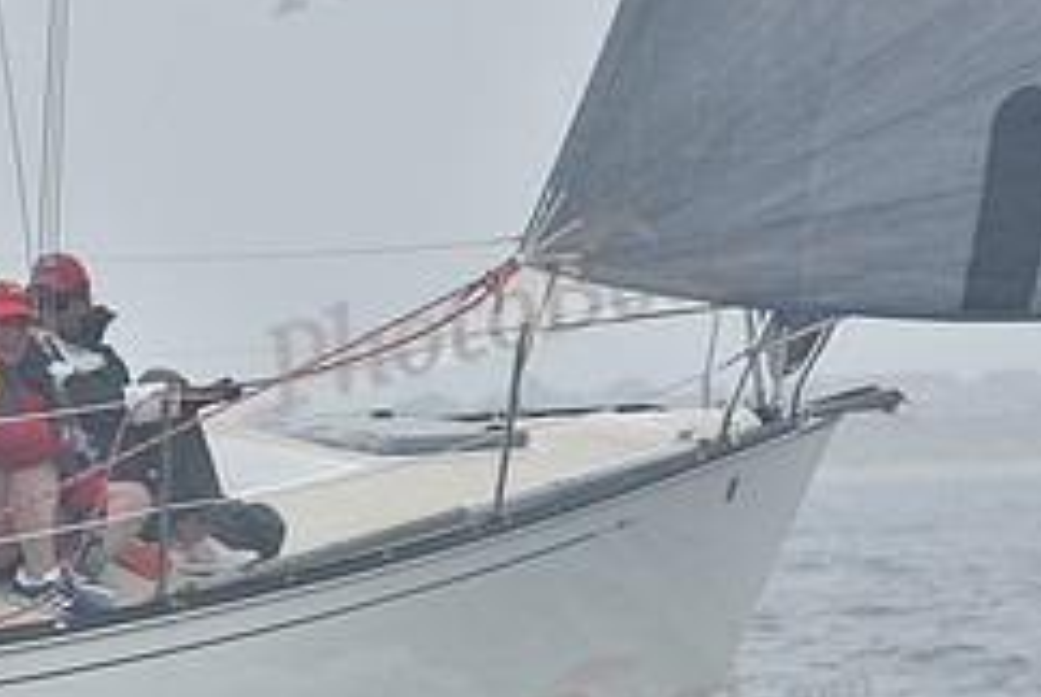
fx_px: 13868
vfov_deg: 2.9
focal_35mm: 479
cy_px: 583
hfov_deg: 4.3
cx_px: 47
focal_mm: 200
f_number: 10
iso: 250
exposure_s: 1/800
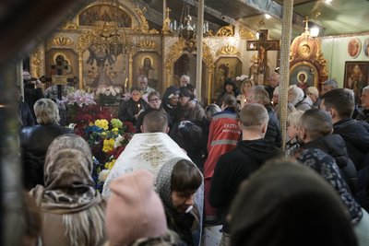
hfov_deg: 48.4
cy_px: 123
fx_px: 410
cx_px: 184
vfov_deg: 33.4
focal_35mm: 40
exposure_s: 1/125
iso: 3200
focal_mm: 40
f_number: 2.8
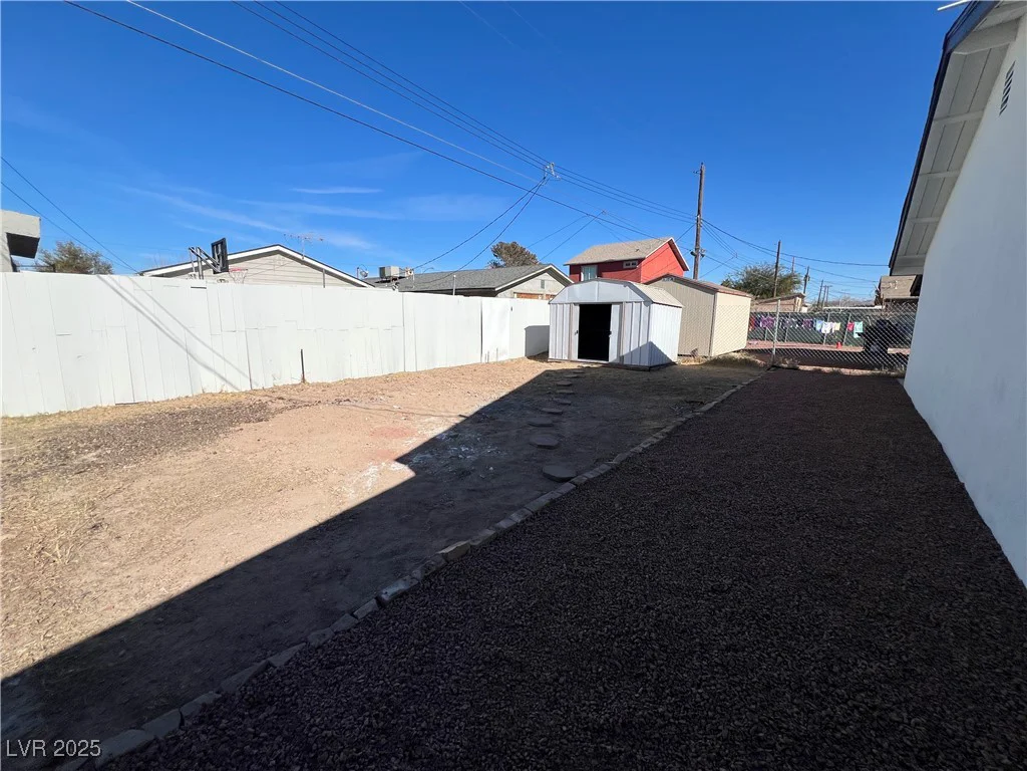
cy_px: 386
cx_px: 514
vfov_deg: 89.9
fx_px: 386
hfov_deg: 106.2
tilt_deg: -10.0
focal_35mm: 13
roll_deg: -0.8
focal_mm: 1.57
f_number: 1.8
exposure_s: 1/3311
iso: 32
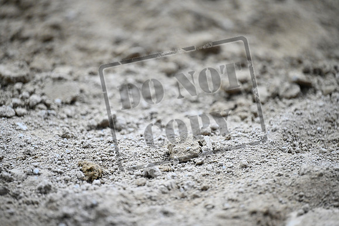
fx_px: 1884
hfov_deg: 10.3
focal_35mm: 200
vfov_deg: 6.9
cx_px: 170
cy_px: 113
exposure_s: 1/640
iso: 2500
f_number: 2.8
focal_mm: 200
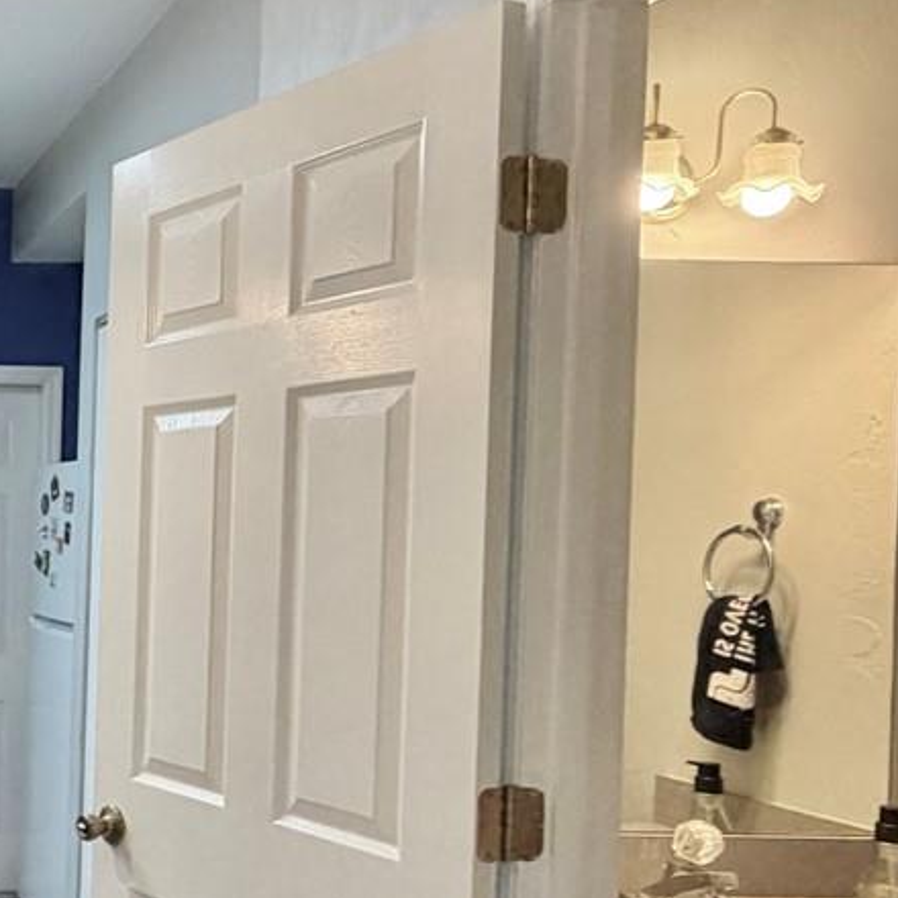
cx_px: -241
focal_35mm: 45
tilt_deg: +0.4
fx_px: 1321
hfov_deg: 30.4
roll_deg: -1.0
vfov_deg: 37.4
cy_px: 551
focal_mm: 2.22
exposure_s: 1/120
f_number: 2.2
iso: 250
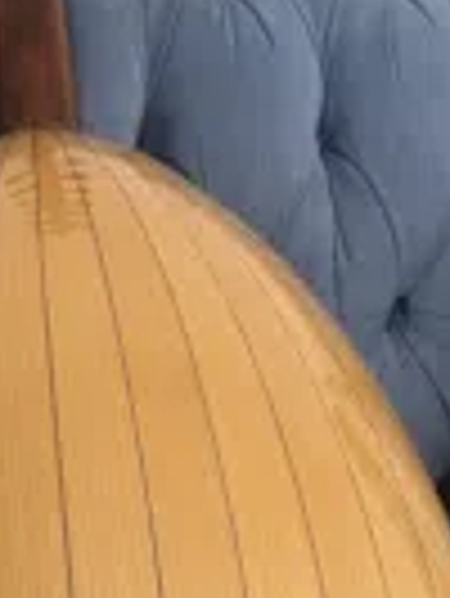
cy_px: 369
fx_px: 1350
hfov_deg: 18.8
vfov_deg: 24.9
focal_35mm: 78
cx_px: 104
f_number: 1.5
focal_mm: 5.7
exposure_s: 1/60
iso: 250
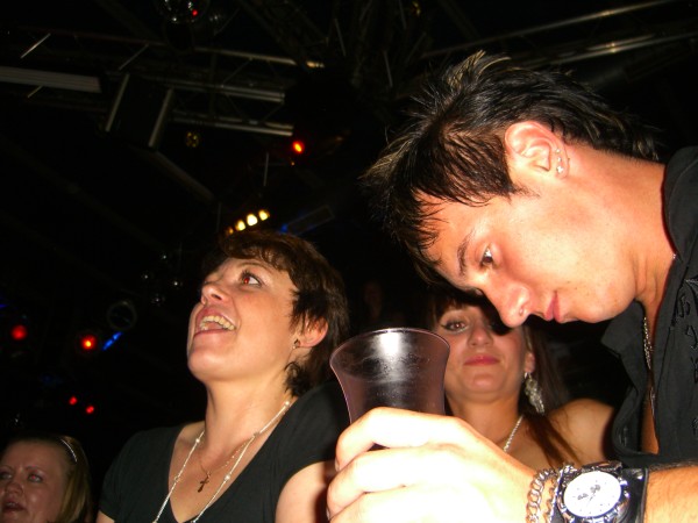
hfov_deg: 49.0
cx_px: 349
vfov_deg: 37.7
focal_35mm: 38
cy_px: 262
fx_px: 766
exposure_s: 1/60
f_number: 2.8
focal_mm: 7.9
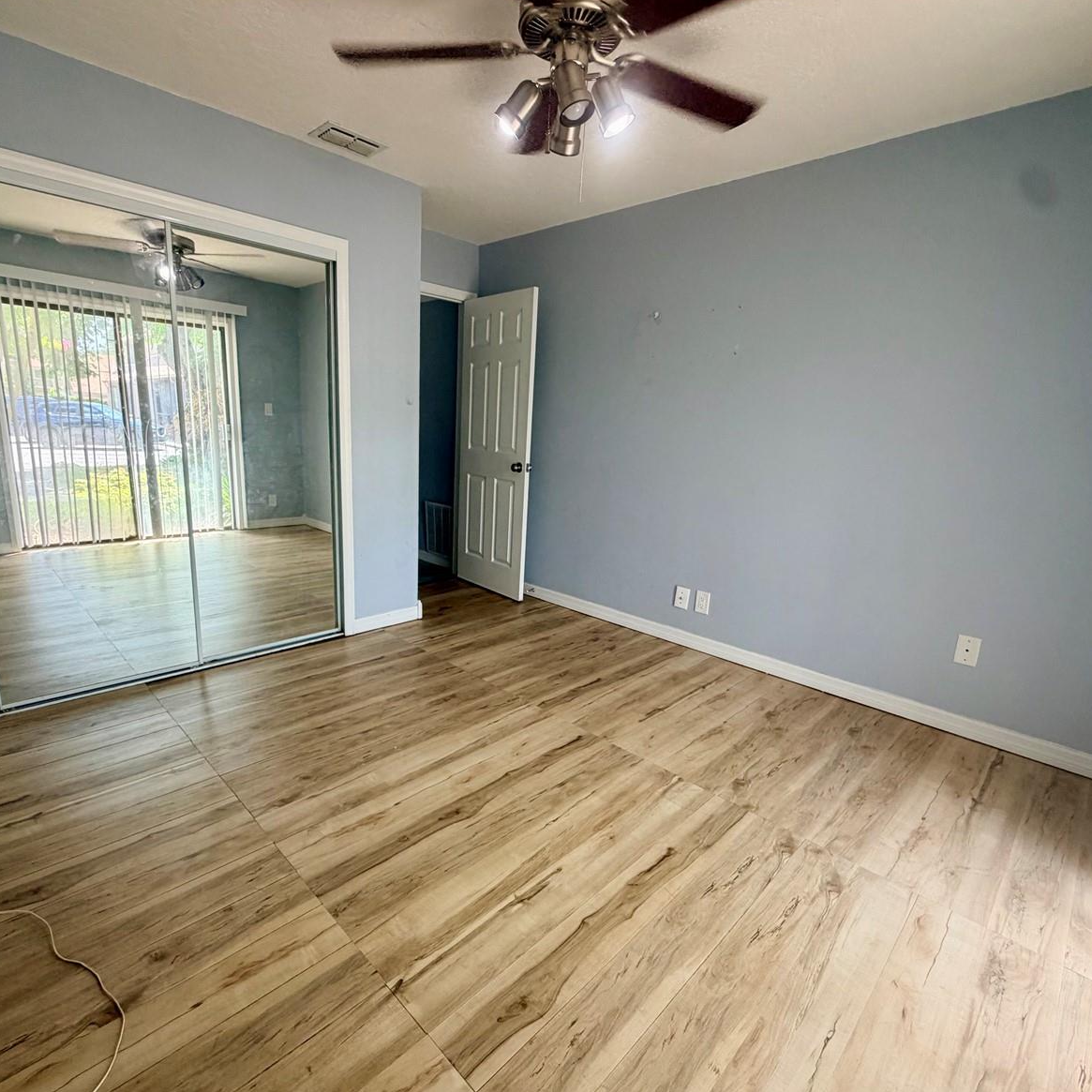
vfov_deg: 84.0
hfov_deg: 83.9
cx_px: 519
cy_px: 554
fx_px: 607
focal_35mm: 17
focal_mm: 2.22
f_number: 2.2
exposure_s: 1/121
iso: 160
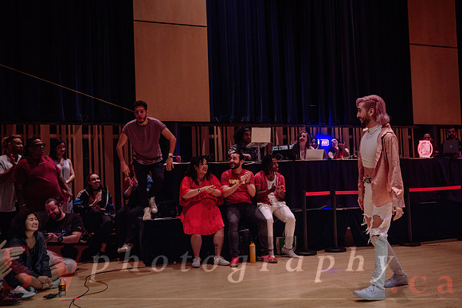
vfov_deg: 35.0
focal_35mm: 38
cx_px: 251
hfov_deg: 50.6
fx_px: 488
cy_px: 167
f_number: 3.2
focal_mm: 35
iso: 1000
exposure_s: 1/200
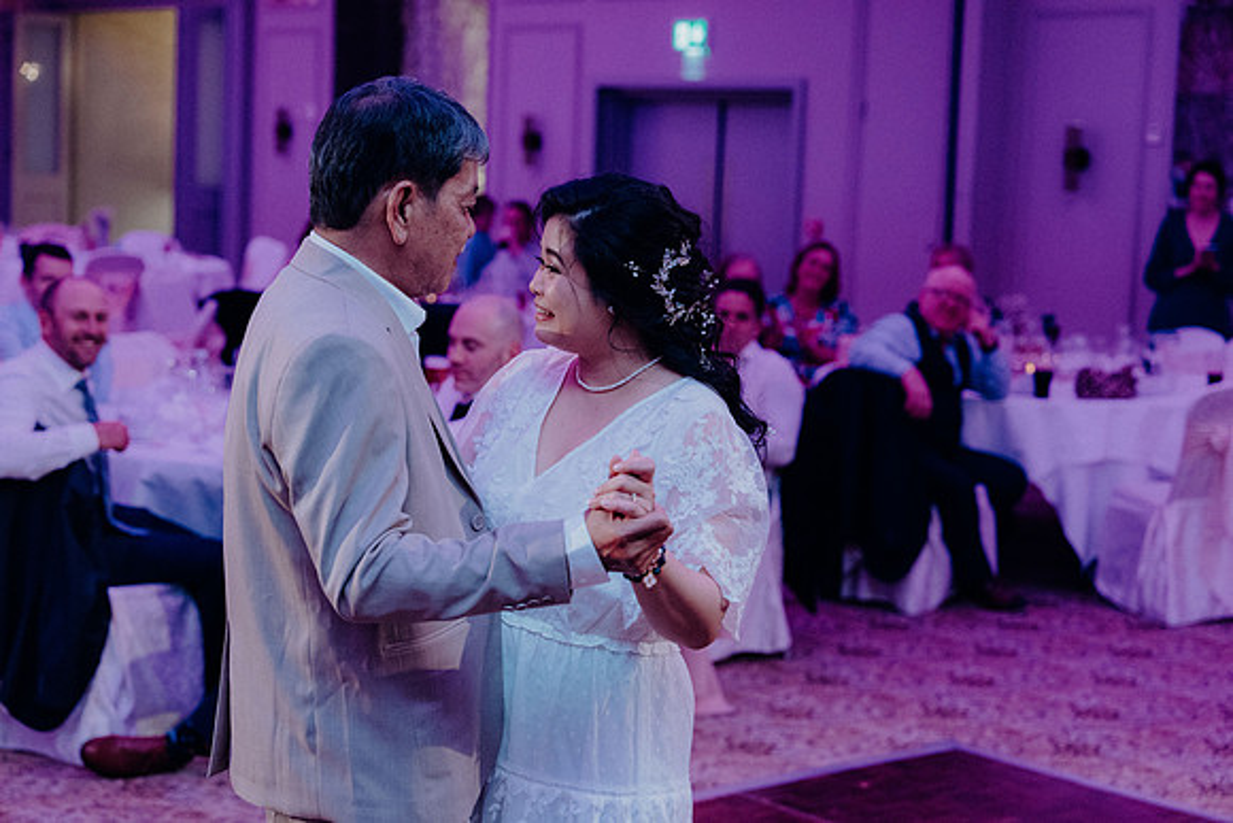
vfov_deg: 19.5
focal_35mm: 70
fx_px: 2398
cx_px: 616
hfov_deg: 28.8
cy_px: 412
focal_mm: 70
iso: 3200
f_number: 3.5
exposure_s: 1/160
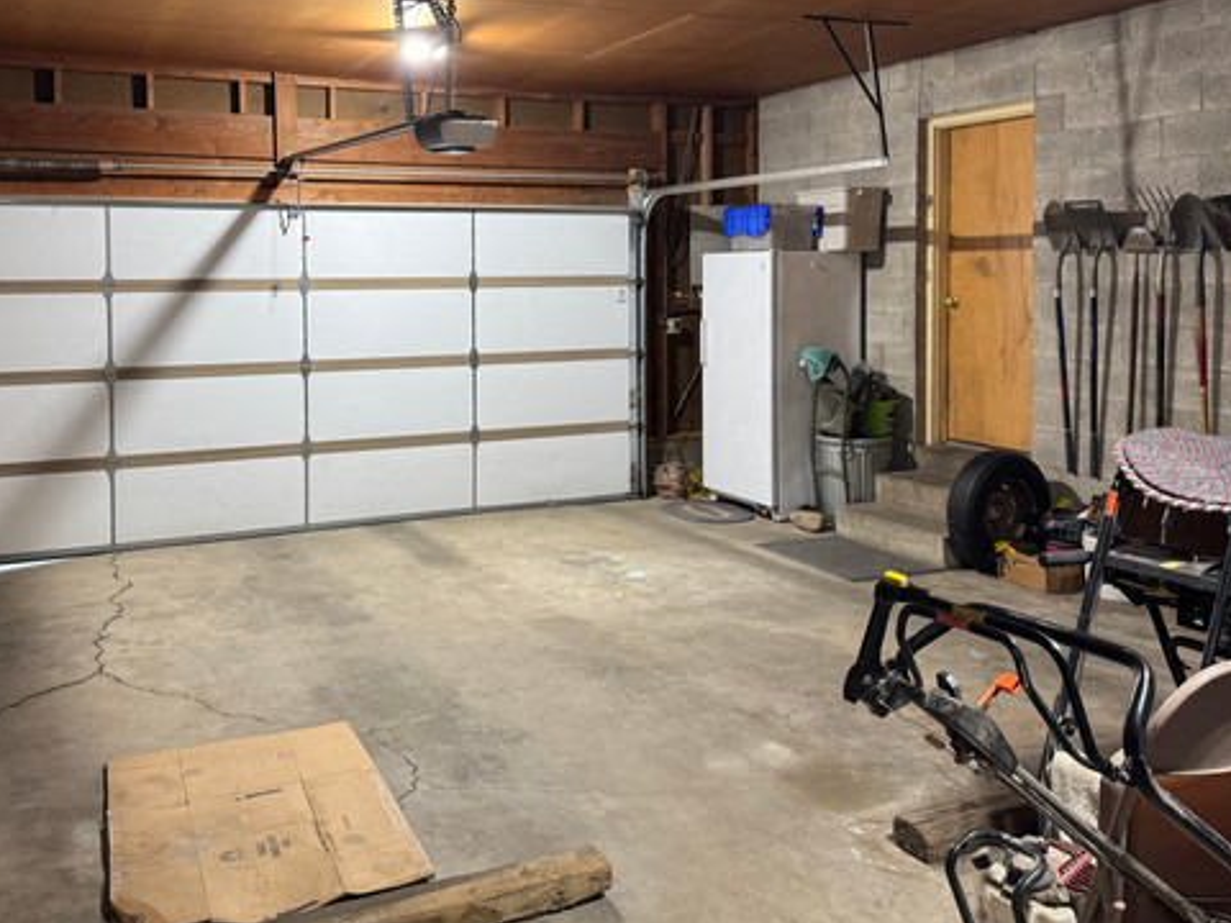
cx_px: 523
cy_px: 318
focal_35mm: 32
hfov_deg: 56.6
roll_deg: +1.0
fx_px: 1138
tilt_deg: -1.5
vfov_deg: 43.6
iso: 200
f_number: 1.78
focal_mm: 6.76
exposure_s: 1/60
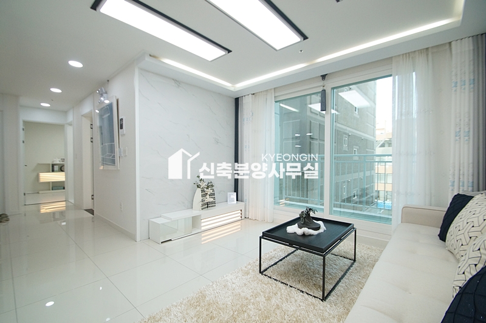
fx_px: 202
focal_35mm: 15
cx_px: 243
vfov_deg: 77.2
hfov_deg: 100.4
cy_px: 162
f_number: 4
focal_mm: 10
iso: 800
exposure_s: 1/200
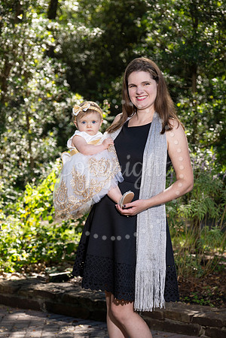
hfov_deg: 13.7
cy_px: 169
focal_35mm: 100
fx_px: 942
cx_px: 113
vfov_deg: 20.4
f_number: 5.6
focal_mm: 100
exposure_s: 1/200
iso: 200
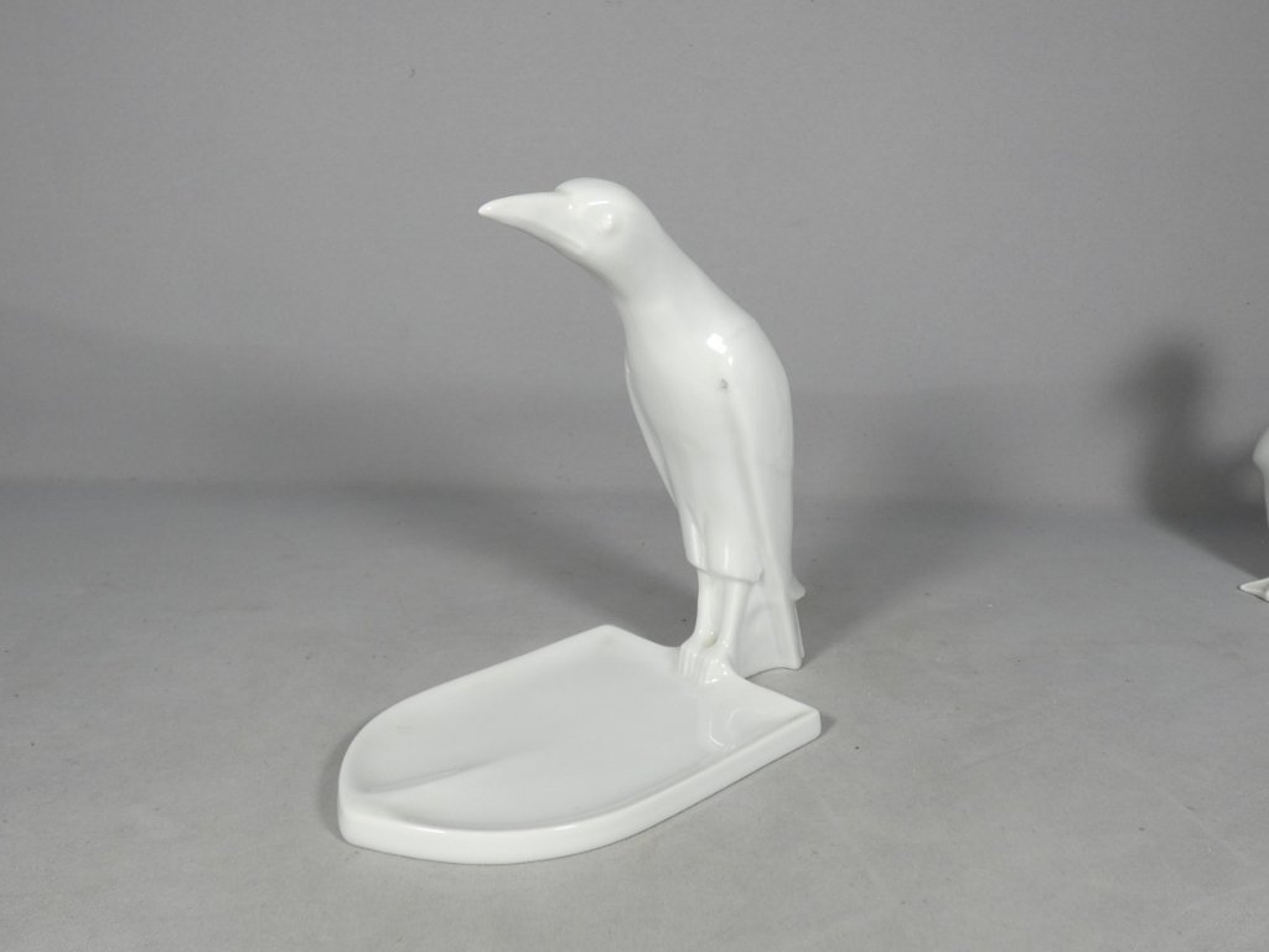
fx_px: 1100
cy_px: 476
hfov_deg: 60.0
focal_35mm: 30
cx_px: 634
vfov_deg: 46.8
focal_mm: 5.3
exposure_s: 1/125
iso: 160
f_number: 3.3
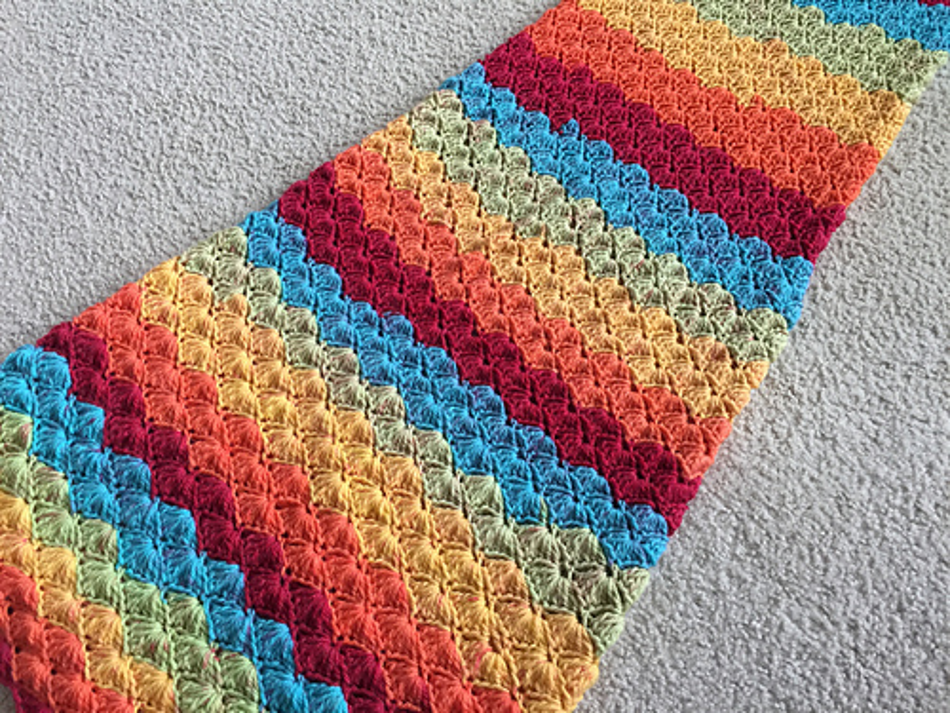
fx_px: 796
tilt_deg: -65.7
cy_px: 356
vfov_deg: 48.2
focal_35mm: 29
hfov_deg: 61.7
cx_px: 475
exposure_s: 1/15
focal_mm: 4.15
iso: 64
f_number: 2.2
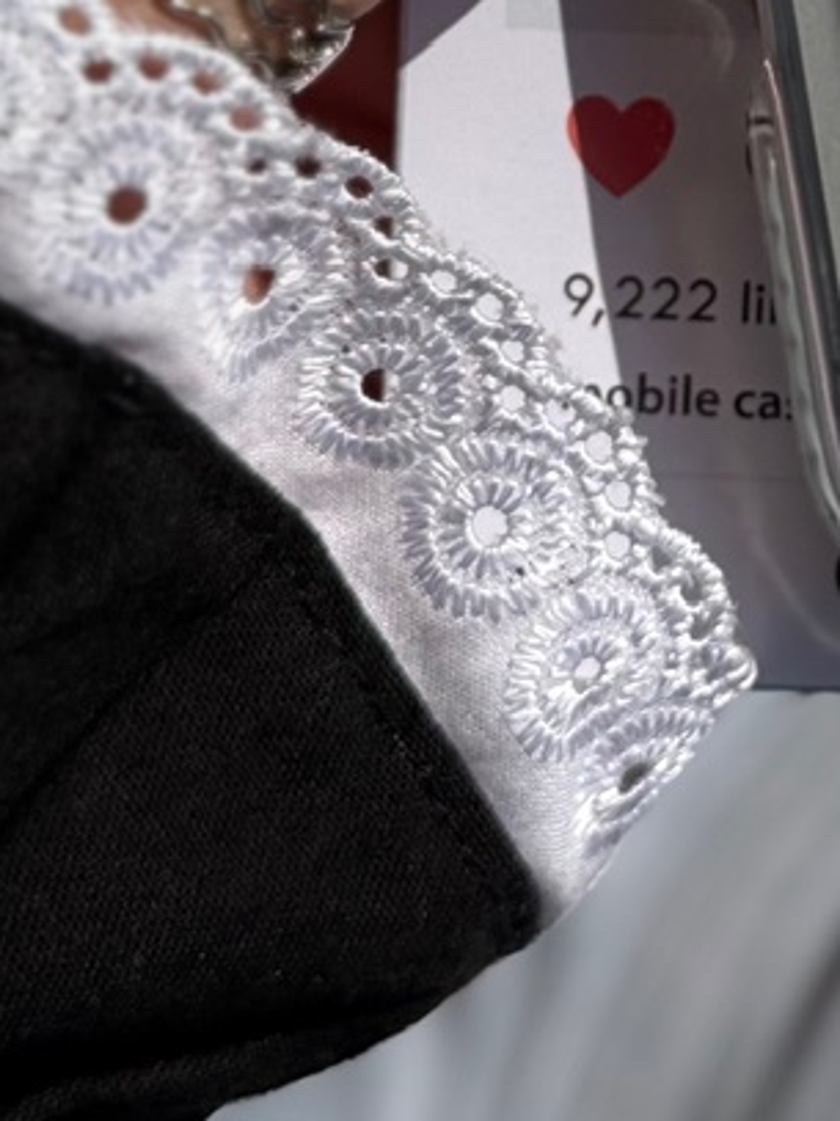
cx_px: 1176
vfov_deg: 12.6
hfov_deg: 9.6
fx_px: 4888
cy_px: -421
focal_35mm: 151
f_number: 1.78
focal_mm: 6.76
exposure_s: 1/11364
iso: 64
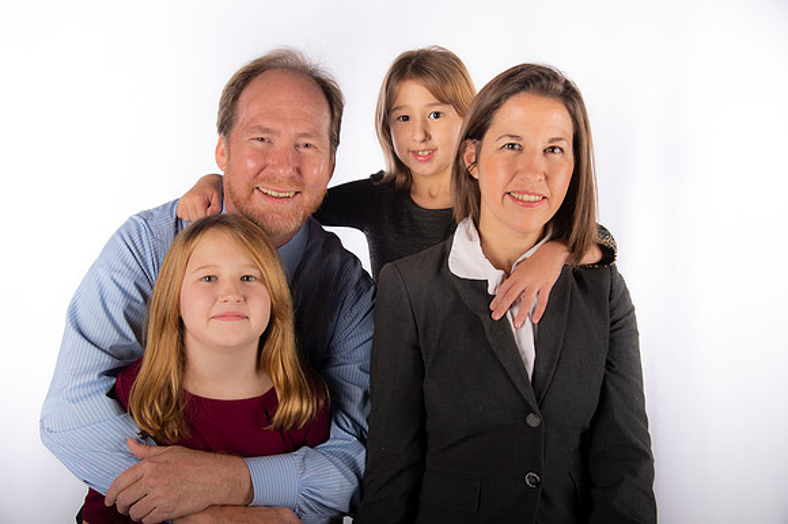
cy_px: 262
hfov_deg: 42.8
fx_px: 1006
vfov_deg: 29.2
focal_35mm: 46
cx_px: 394
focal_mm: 46
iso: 100
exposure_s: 1/200
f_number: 6.3
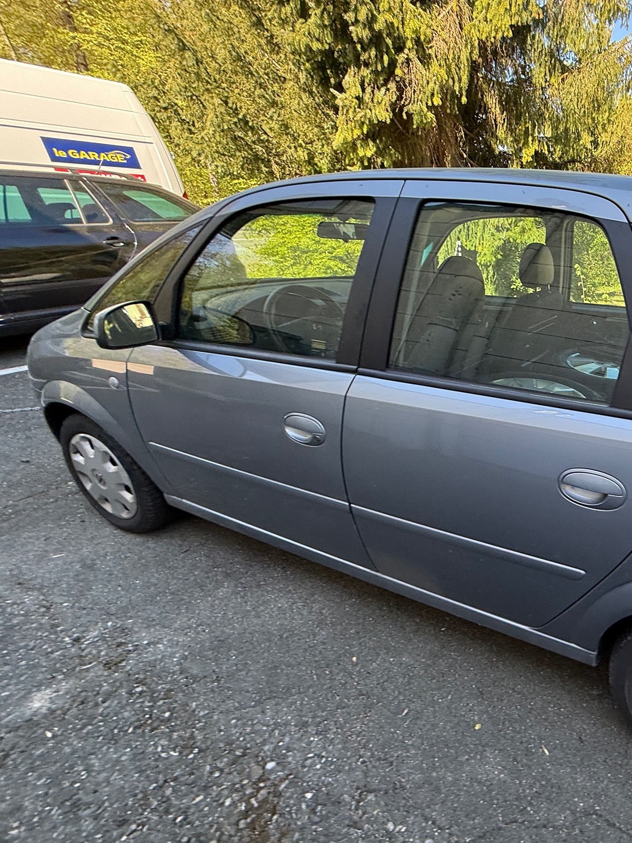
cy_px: 426
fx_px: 462
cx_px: 568
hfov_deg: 58.7
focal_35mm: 19
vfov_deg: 84.7
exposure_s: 1/155
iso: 64
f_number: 2.2
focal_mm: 2.22
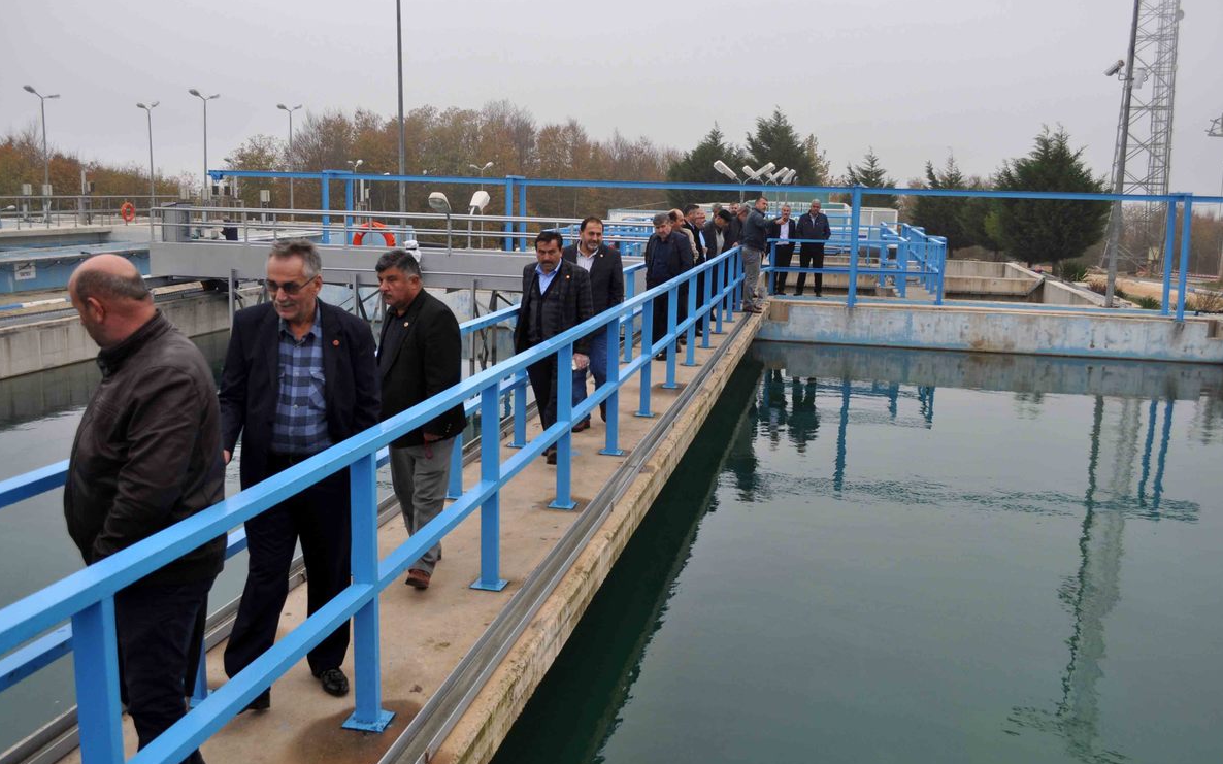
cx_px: 615
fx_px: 1133
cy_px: 388
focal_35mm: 34
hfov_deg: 56.7
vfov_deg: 37.3
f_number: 5.6
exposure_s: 1/125
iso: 200
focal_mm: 22
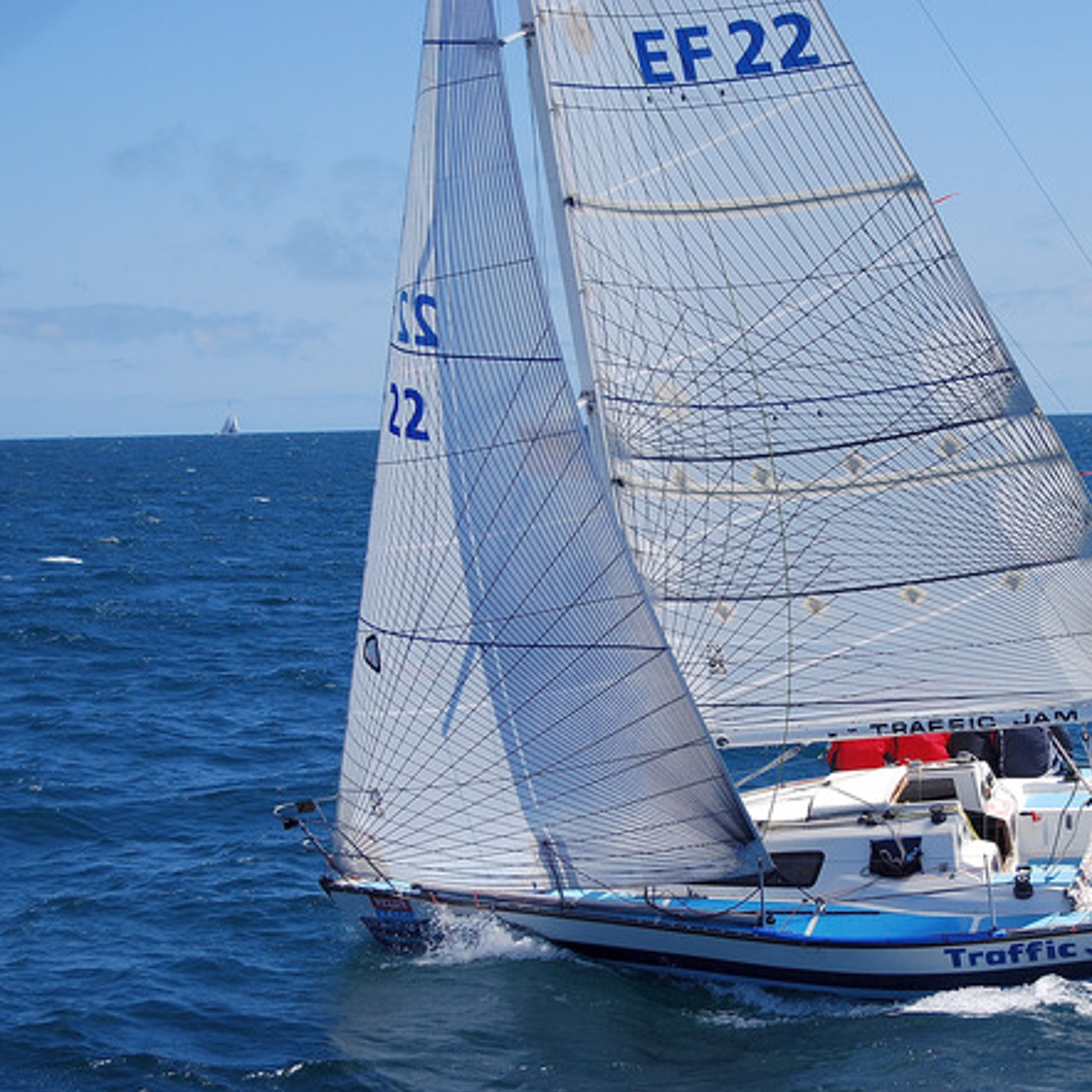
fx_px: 3462
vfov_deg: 17.9
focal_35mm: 97
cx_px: 721
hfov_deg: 17.9
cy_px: 657
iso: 160
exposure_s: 1/1000
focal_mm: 42
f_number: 5.3
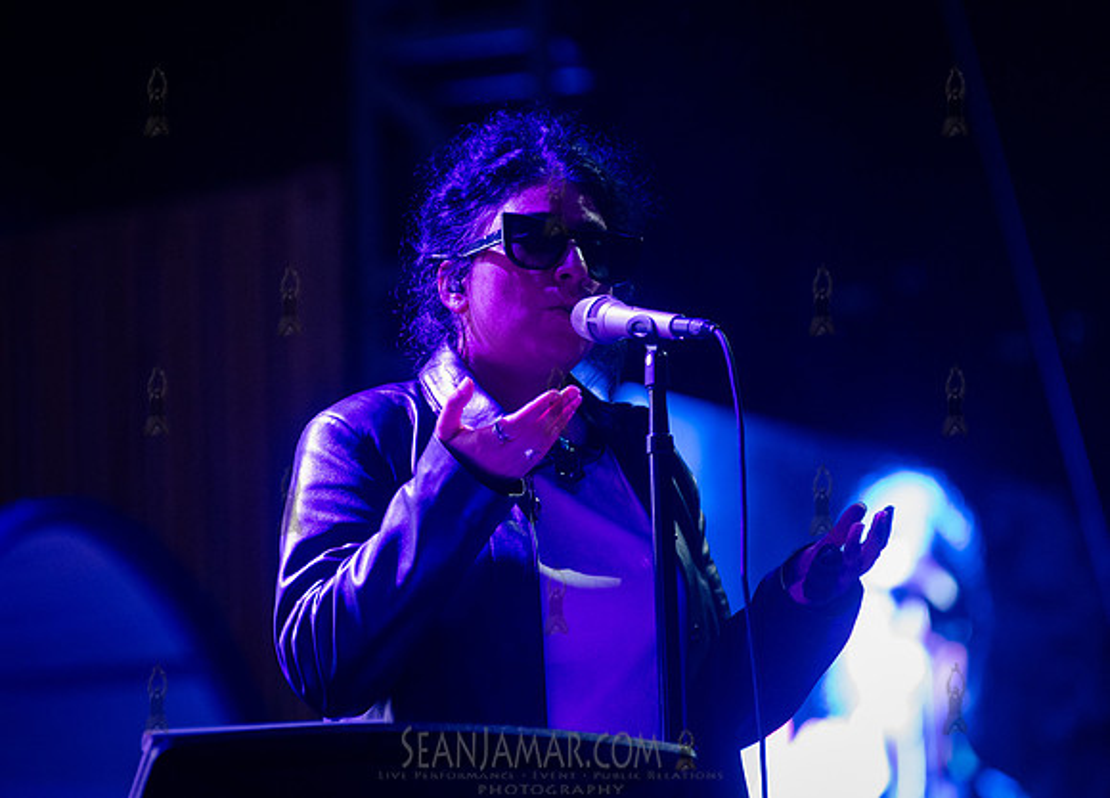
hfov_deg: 9.7
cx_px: 504
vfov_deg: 7.0
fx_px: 6552
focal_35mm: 207
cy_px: 335
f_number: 4
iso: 5000
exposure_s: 1/200
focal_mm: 170
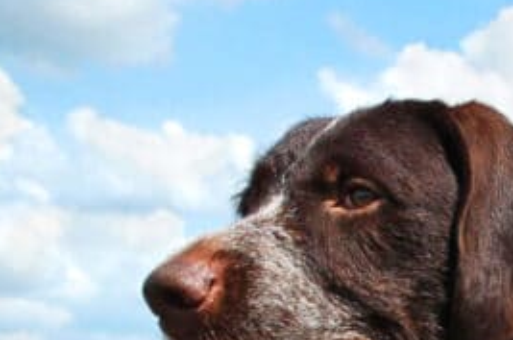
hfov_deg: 11.7
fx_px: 2374
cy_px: 614
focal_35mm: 167
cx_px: 797
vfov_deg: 7.9
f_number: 8
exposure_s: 1/500
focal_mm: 29
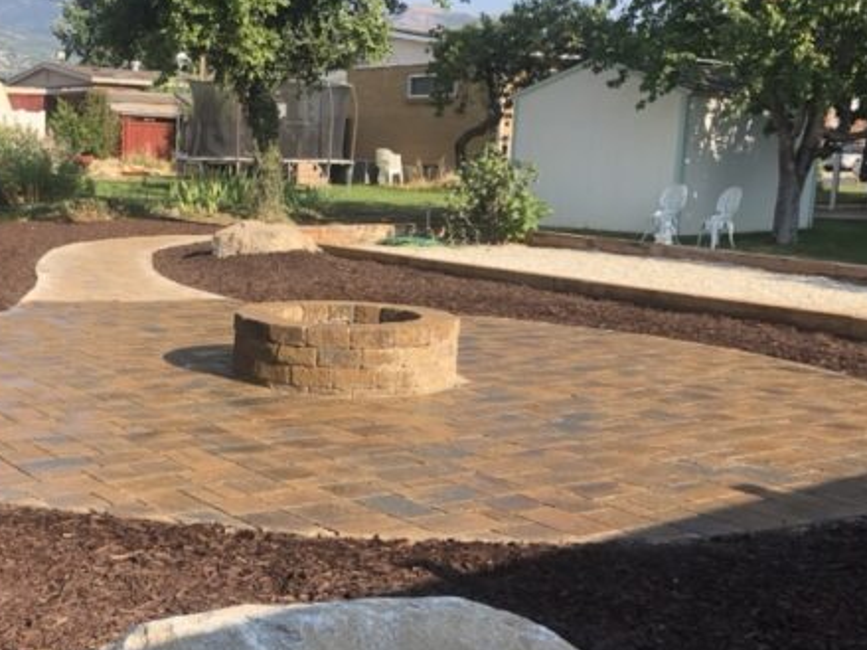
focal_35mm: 49
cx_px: 223
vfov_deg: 29.5
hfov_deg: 38.0
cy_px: 419
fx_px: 1227
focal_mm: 3.99
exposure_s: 1/857
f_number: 1.8
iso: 20
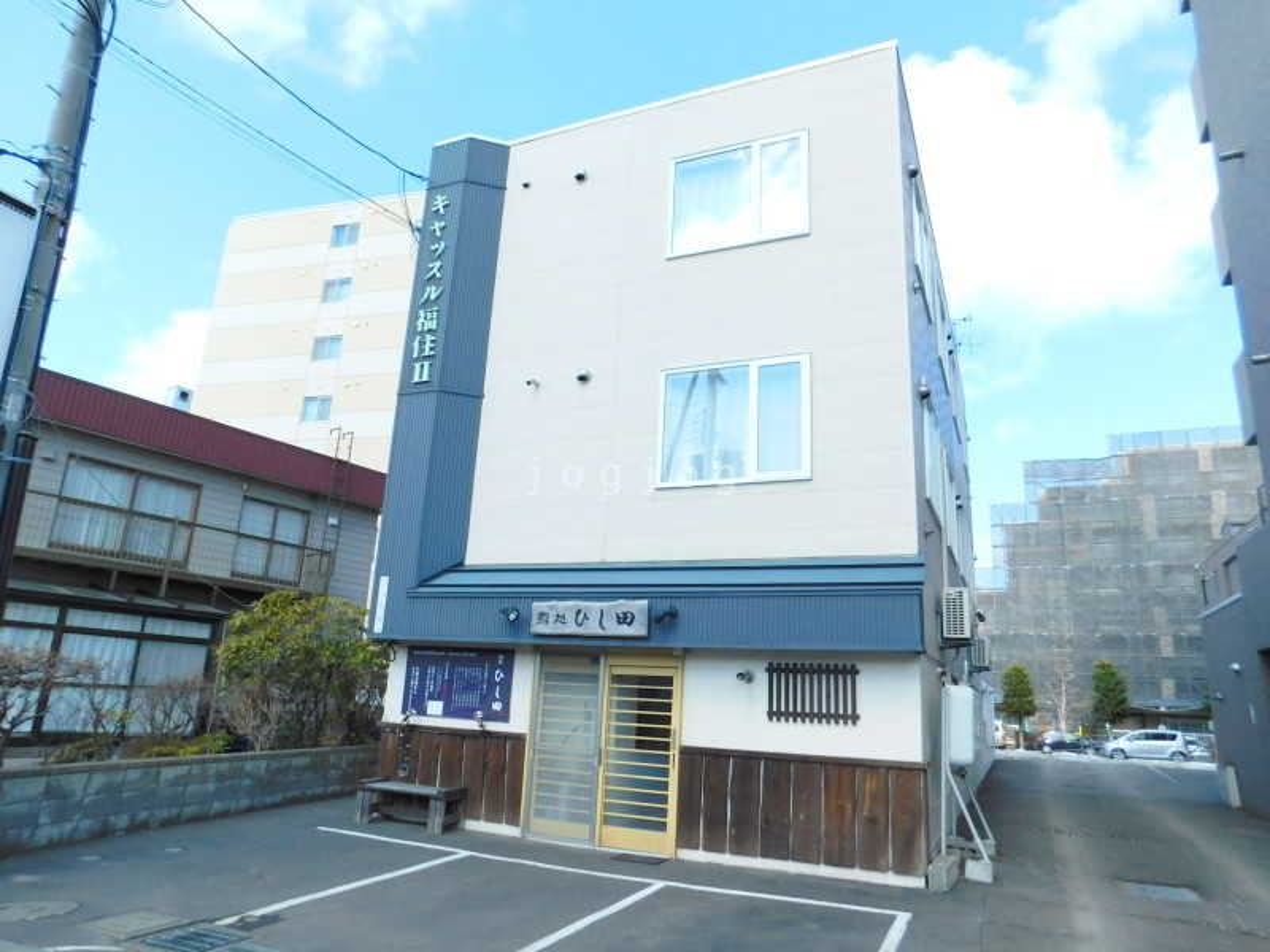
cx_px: 635
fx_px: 844
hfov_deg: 73.9
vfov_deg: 58.9
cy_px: 476
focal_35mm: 23
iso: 125
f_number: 3
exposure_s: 1/1000
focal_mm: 4
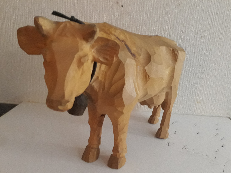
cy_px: 88
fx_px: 187
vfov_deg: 49.7
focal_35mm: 28
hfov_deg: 63.4
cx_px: 120
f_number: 1.9
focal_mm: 3.6
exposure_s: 1/15
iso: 500
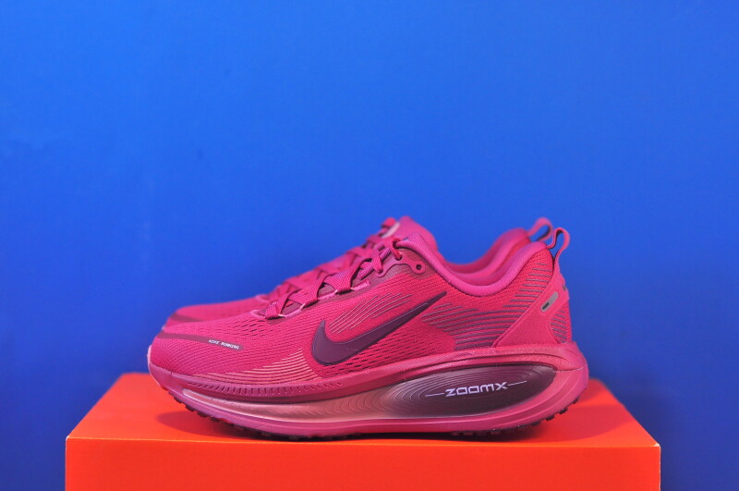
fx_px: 1537
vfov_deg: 18.1
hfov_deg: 27.0
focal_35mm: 75
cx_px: 370
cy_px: 246
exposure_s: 1/320
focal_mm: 50
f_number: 2.5
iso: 250
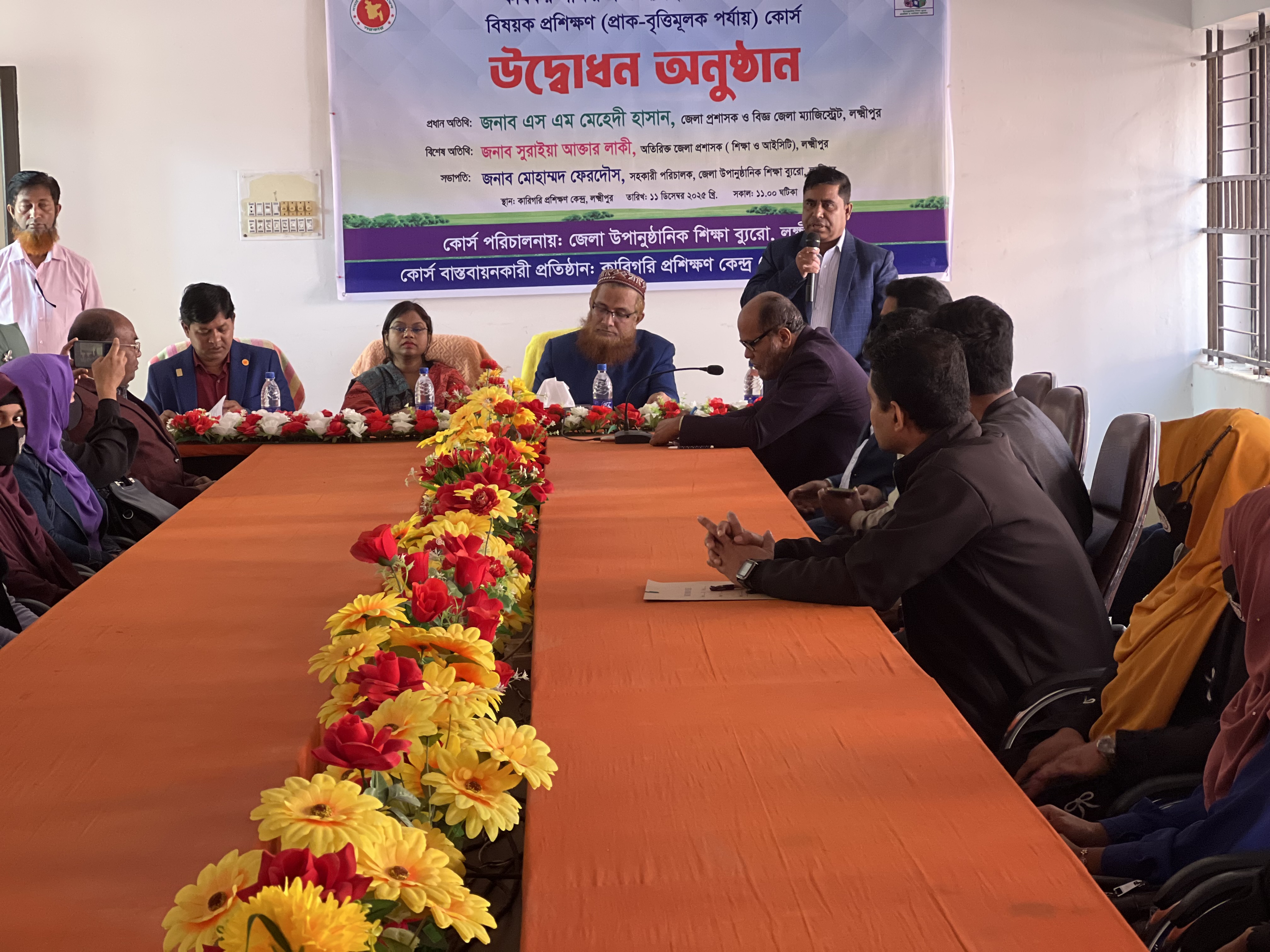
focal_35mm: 77
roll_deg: +1.3
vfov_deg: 19.1
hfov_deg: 25.3
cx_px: 635
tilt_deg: -5.5
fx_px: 2825
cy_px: 476
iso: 320
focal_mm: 9
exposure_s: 1/40
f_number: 2.8
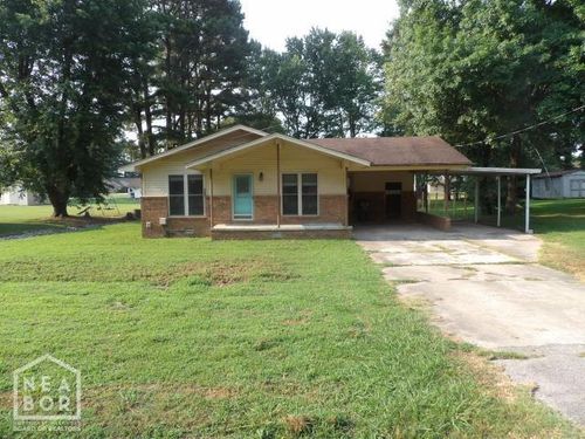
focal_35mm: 24
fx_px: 406
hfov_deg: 71.6
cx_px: 292
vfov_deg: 56.8
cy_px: 220
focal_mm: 4.3
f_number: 3.2
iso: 100
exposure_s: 1/286
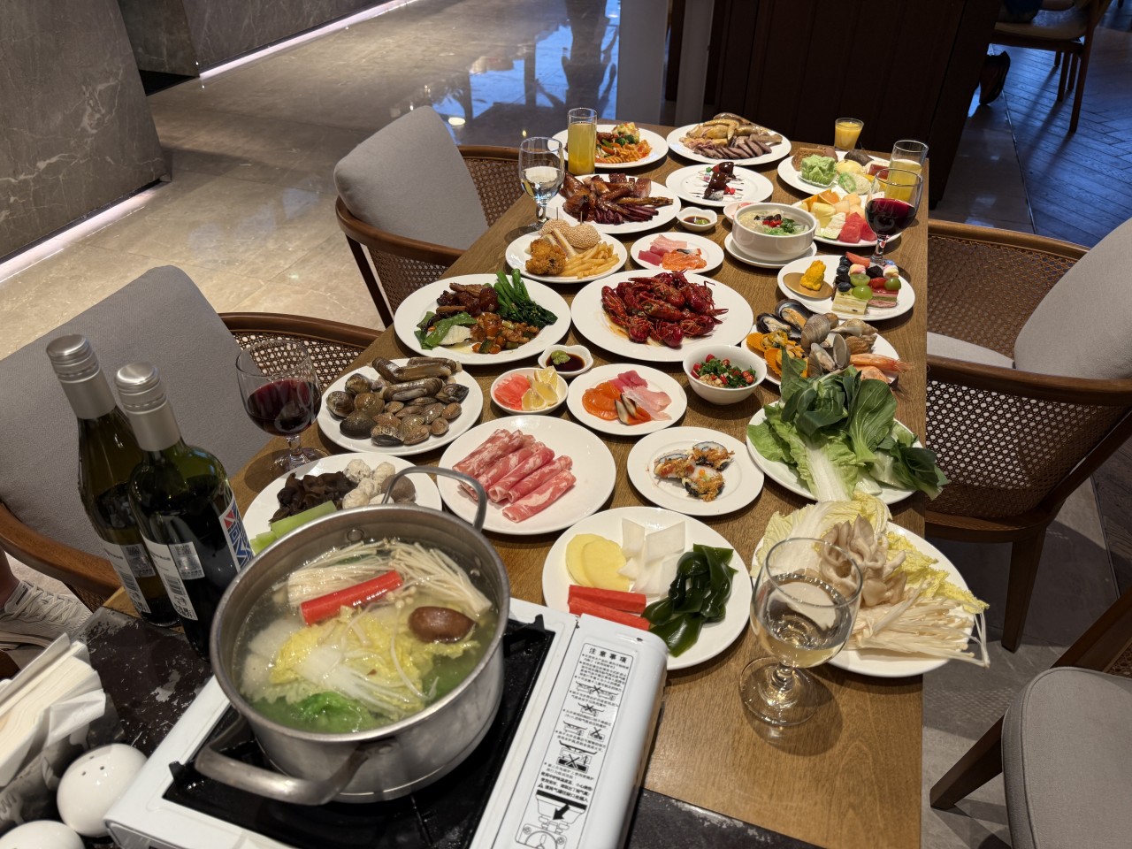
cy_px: 424
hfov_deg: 71.6
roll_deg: -0.5
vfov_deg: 56.8
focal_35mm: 24
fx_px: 785
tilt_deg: -37.7
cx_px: 566
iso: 100
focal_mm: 6.76
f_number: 1.78
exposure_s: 1/98
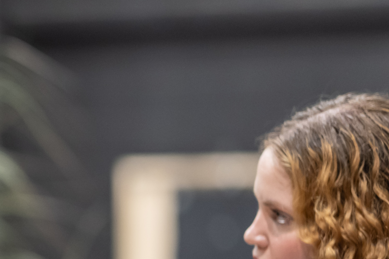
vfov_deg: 4.0
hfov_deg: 6.0
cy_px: 317
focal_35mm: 340
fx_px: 3674
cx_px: -249
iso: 1000
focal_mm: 85
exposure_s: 1/250
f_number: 1.6
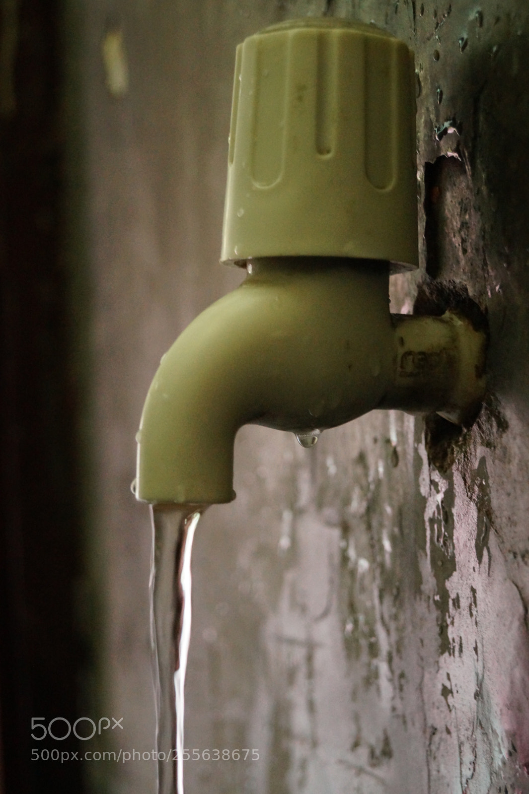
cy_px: 397
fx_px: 1655
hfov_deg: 18.2
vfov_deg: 27.0
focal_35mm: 75
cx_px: 264
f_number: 5.6
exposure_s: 1/30
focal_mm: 50
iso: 3200
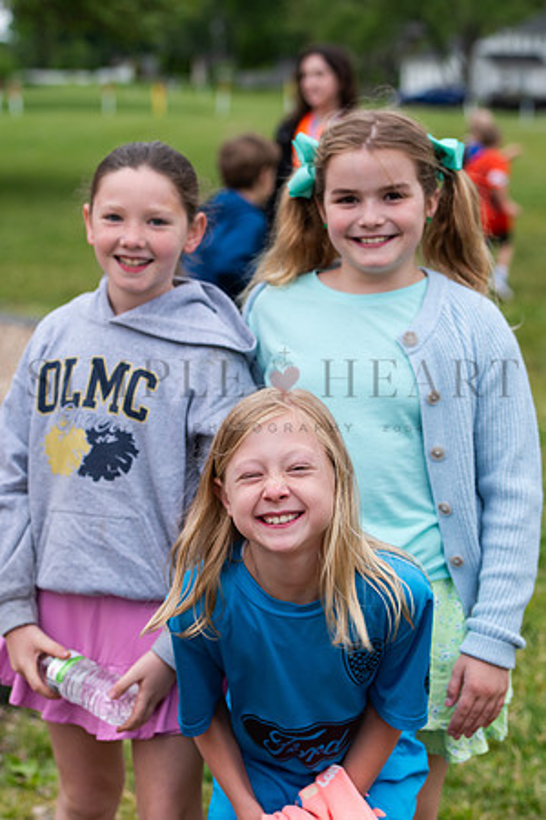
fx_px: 2387
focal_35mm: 105
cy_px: 410
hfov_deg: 13.0
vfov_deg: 19.5
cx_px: 229
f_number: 4
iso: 250
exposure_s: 1/250
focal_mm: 70
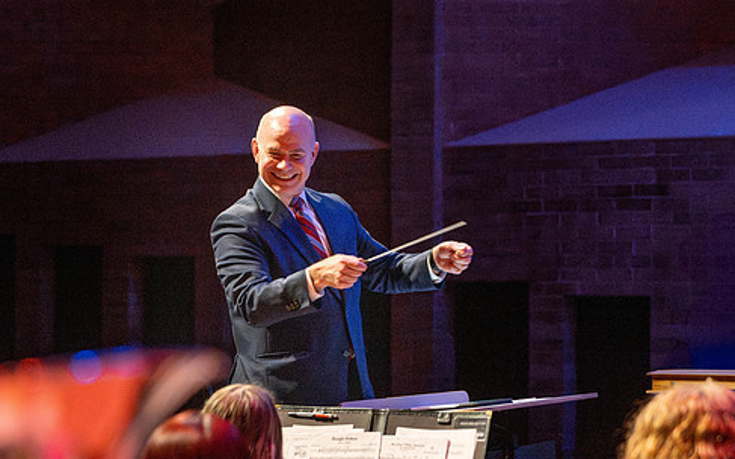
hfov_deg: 18.9
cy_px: 222
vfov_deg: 11.9
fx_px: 2203
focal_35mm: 110
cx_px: 379
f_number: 4
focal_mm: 85
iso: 10000
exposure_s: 1/400
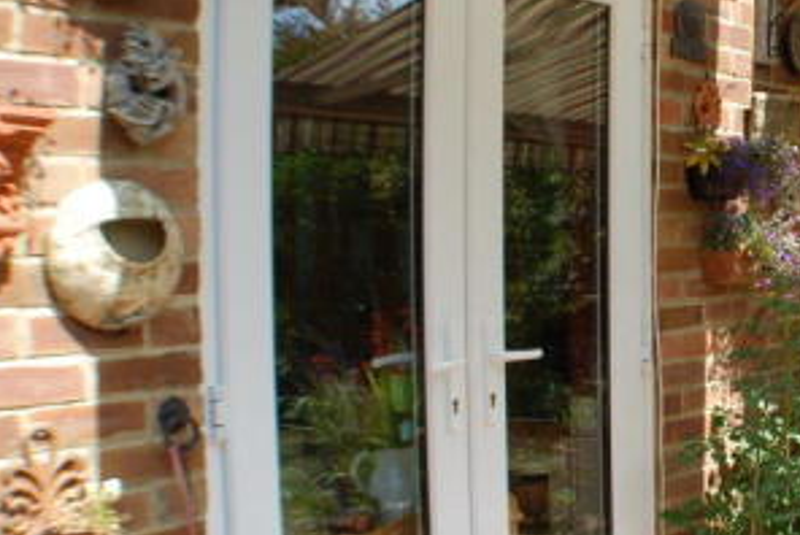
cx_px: 857
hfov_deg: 25.8
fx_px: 1624
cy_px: 303
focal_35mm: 73
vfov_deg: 18.7
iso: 200
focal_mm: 22
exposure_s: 1/200
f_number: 7.1
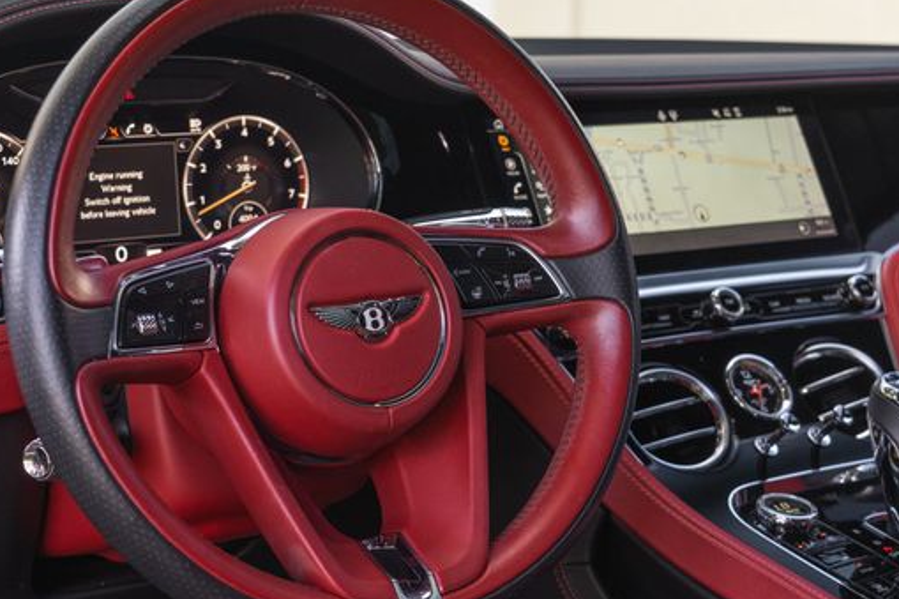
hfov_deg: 28.4
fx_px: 1772
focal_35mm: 71
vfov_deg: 19.2
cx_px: 401
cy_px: 288
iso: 640
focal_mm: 42
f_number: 5
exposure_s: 1/100
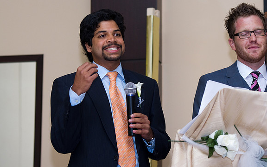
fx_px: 1208
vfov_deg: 7.9
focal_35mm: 166
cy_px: 80
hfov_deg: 12.6
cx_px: 134
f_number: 4
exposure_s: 1/160
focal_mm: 107.5
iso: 800
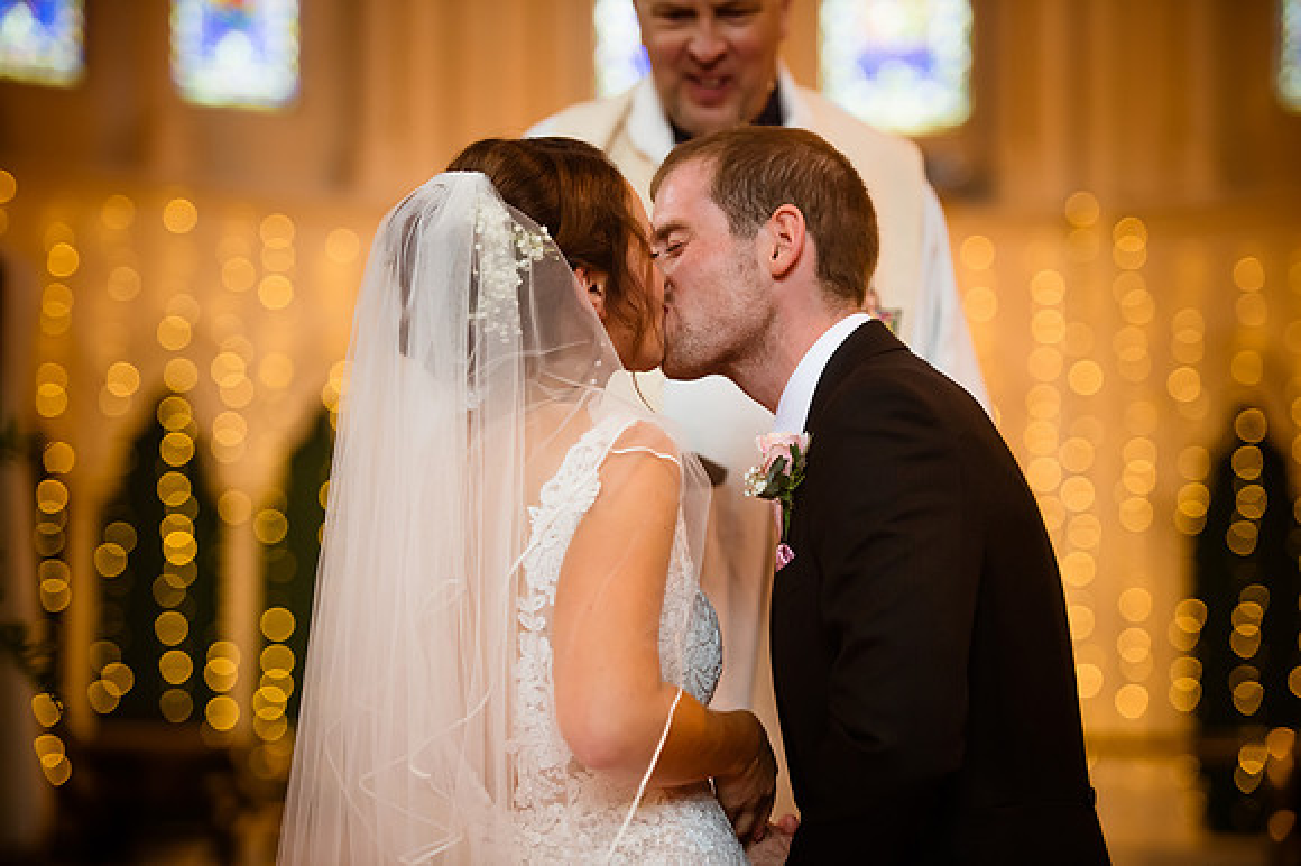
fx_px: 4190
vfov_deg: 11.8
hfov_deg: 17.7
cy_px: 433
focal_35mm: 116
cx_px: 650
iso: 1800
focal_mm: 116
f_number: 2.8
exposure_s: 1/320
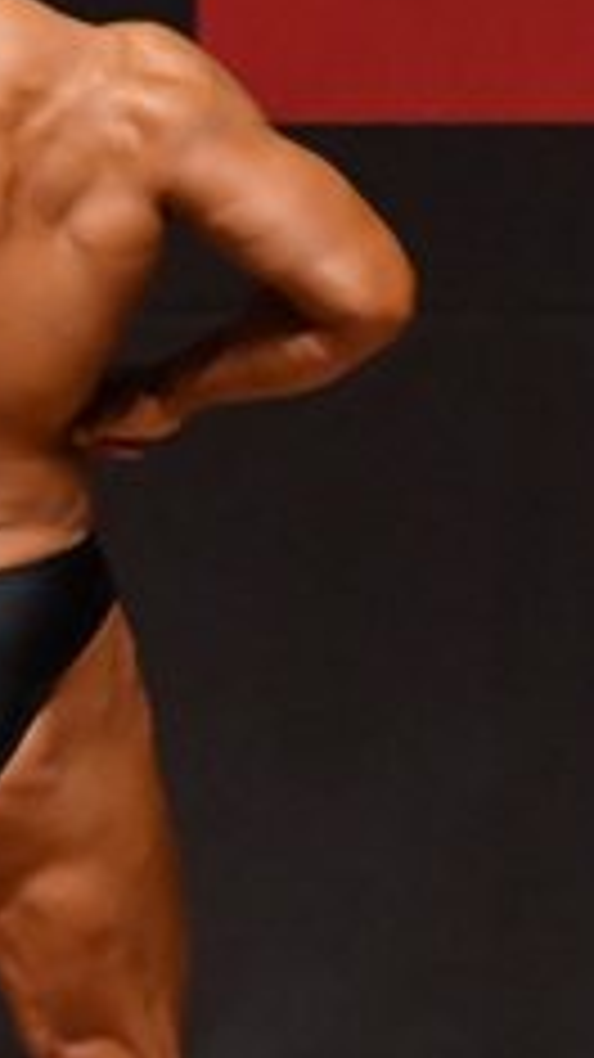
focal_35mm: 1035
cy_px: 567
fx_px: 29012
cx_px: 16
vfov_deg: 2.1
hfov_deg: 1.2
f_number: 5.6
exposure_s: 1/400
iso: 8000
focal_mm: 200
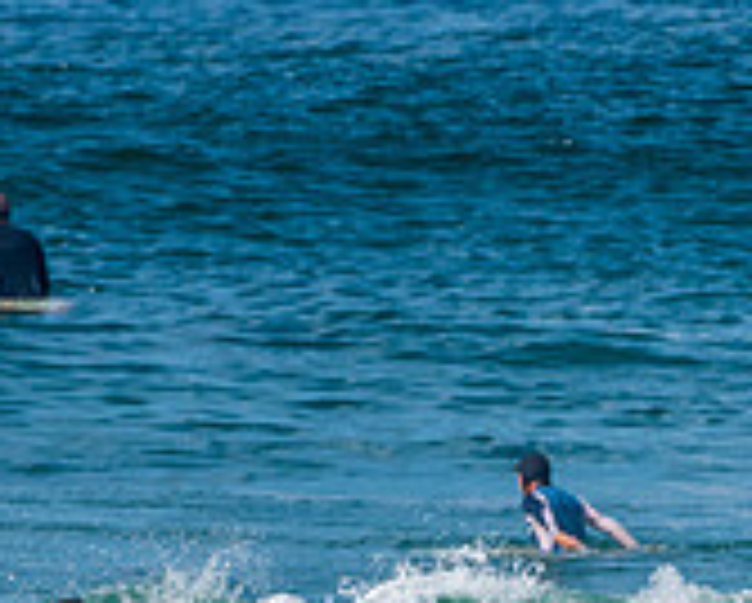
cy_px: 713
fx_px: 36276
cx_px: 113
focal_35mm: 1628
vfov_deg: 1.0
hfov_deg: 1.2
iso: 140
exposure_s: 1/2000
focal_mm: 500
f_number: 5.6
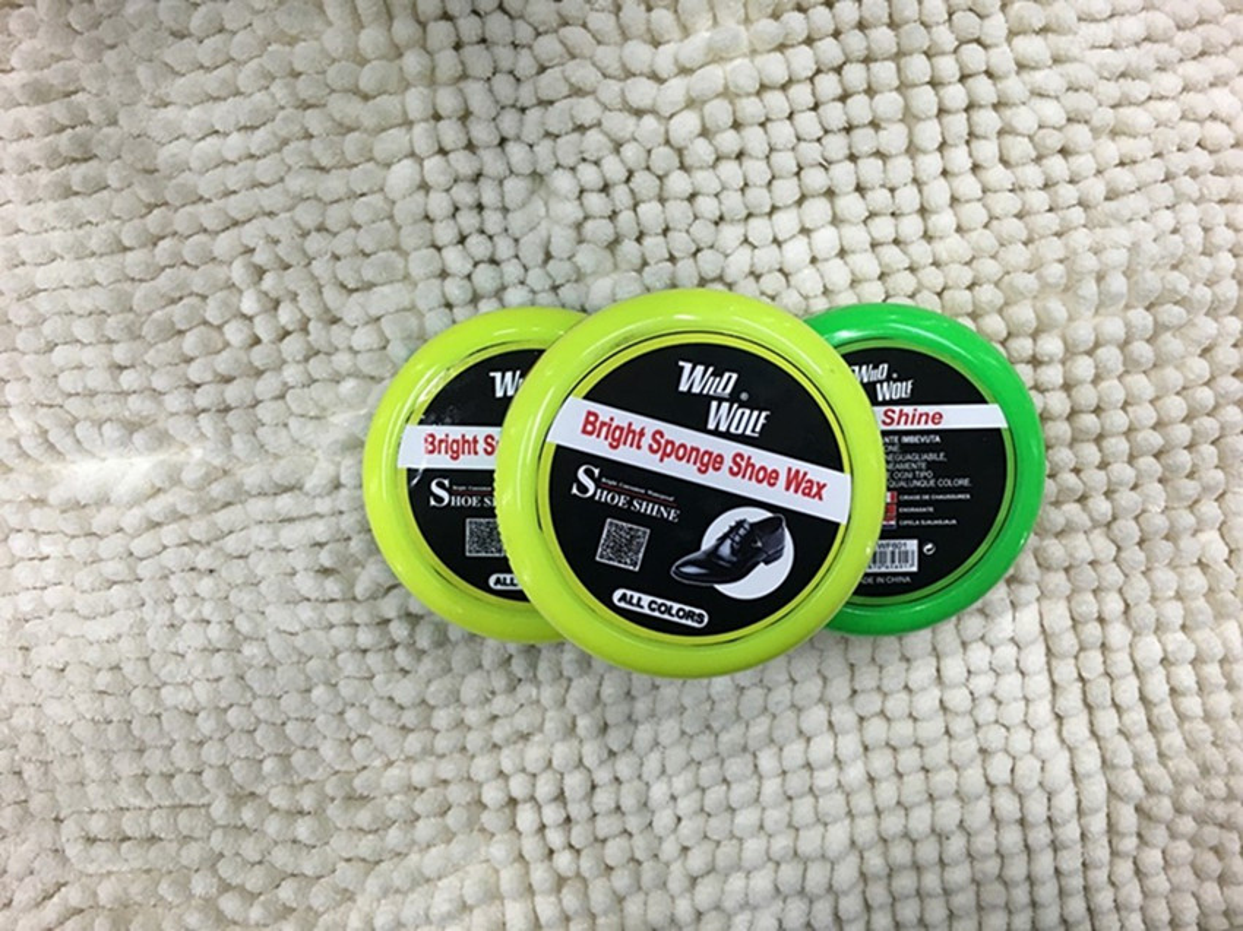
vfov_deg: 48.2
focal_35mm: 29
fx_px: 1041
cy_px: 466
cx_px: 622
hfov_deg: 61.7
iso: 80
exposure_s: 1/33
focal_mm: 4.15
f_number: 2.2
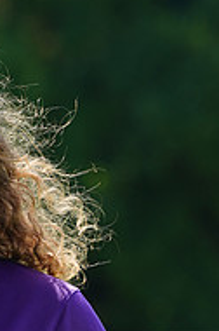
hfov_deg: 1.5
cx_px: -36
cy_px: 382
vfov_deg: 2.3
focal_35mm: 907
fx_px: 8306
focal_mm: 297
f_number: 9
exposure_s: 1/200
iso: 200
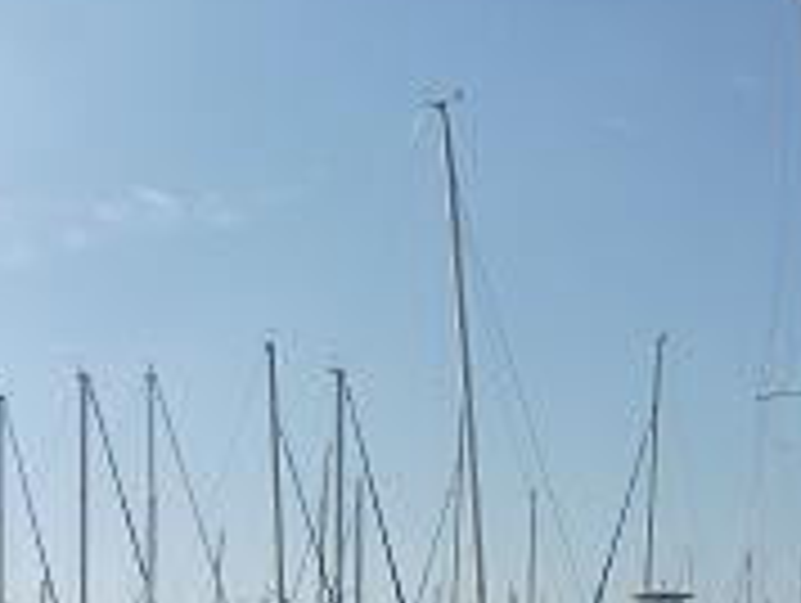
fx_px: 1506
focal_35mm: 65
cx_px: 446
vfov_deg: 22.4
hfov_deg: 29.8
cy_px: 464
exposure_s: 1/200
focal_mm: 5.2
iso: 64
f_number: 7.9
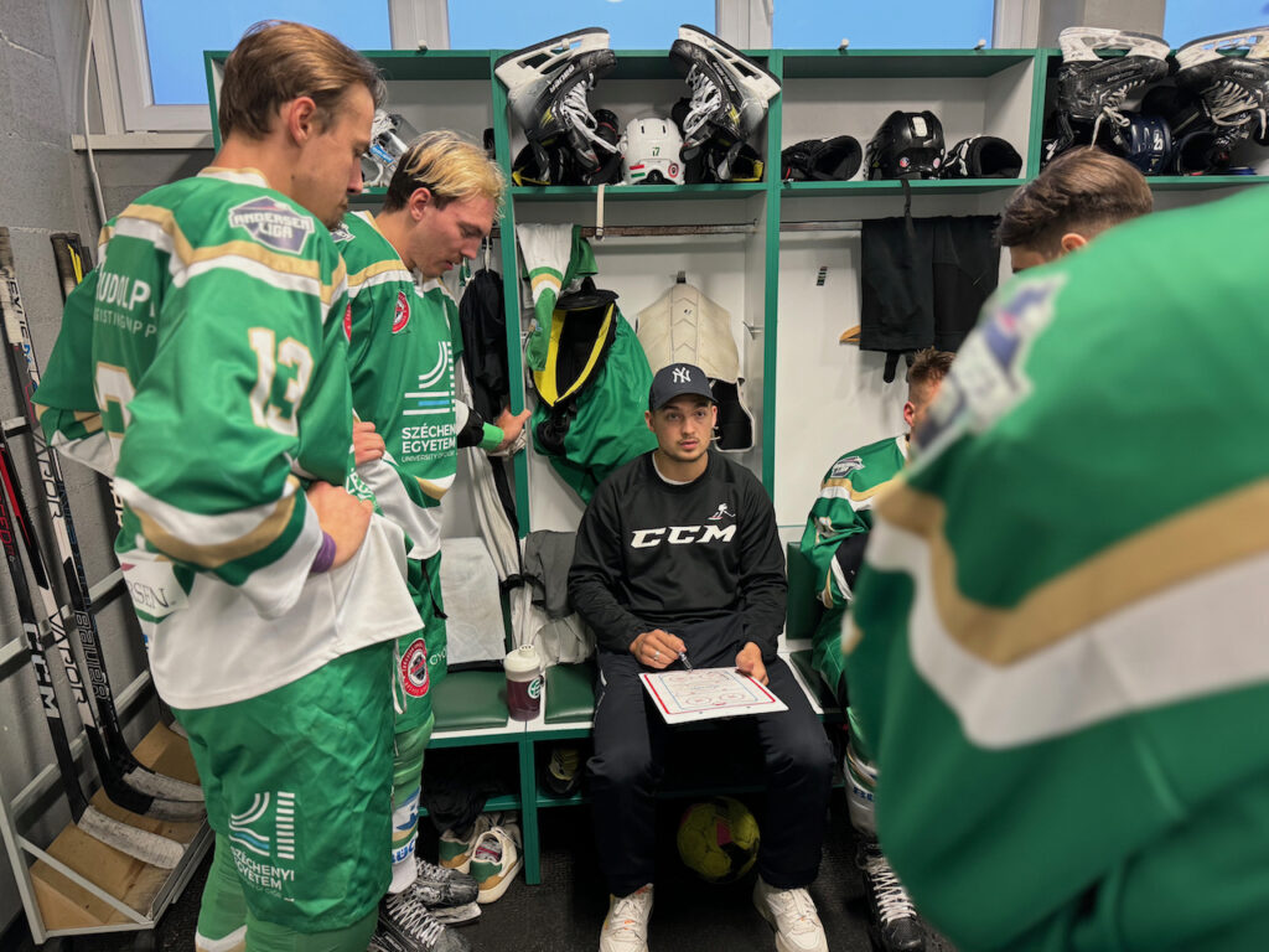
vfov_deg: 56.8
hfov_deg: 71.6
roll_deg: +2.0
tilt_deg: -12.7
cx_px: 634
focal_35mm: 24
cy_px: 476
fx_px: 880
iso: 200
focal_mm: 6.76
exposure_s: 1/50
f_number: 1.78
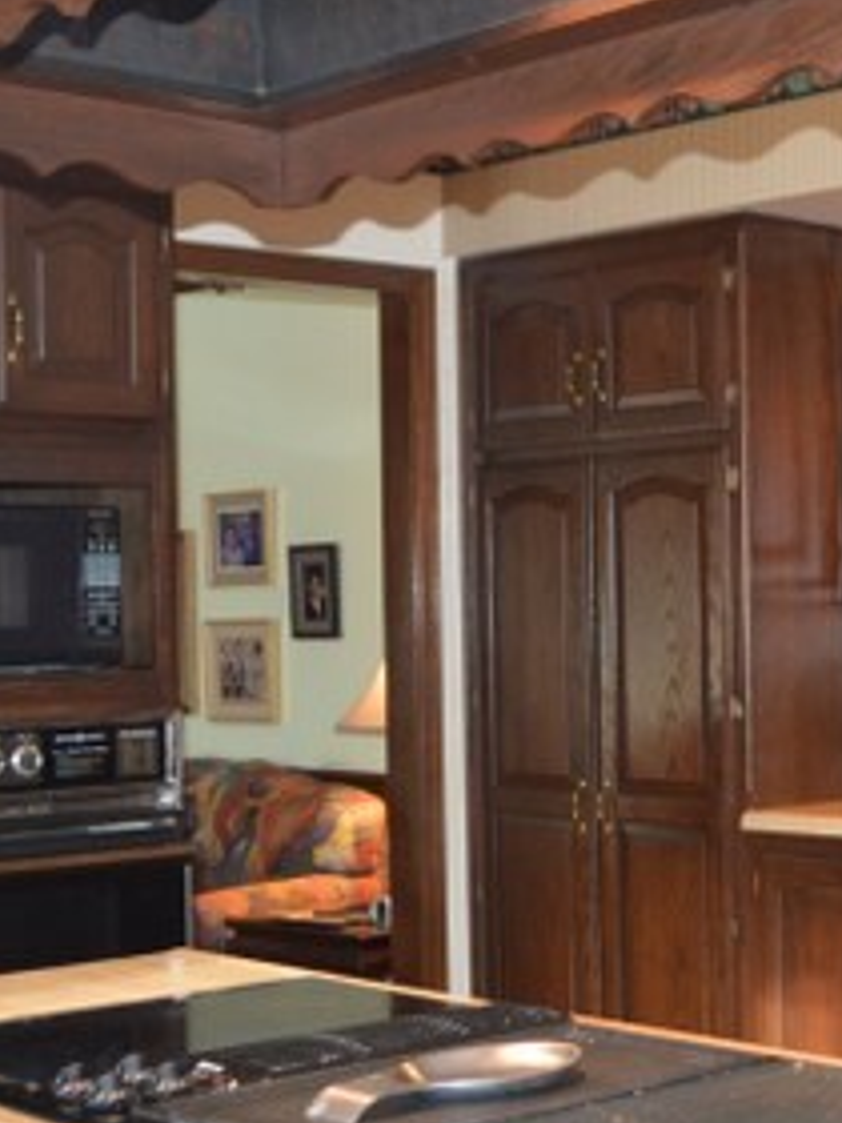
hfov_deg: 21.0
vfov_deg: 29.4
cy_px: 582
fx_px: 2141
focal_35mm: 66
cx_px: 954
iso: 1400
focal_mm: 20
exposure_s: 1/60
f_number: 3.8
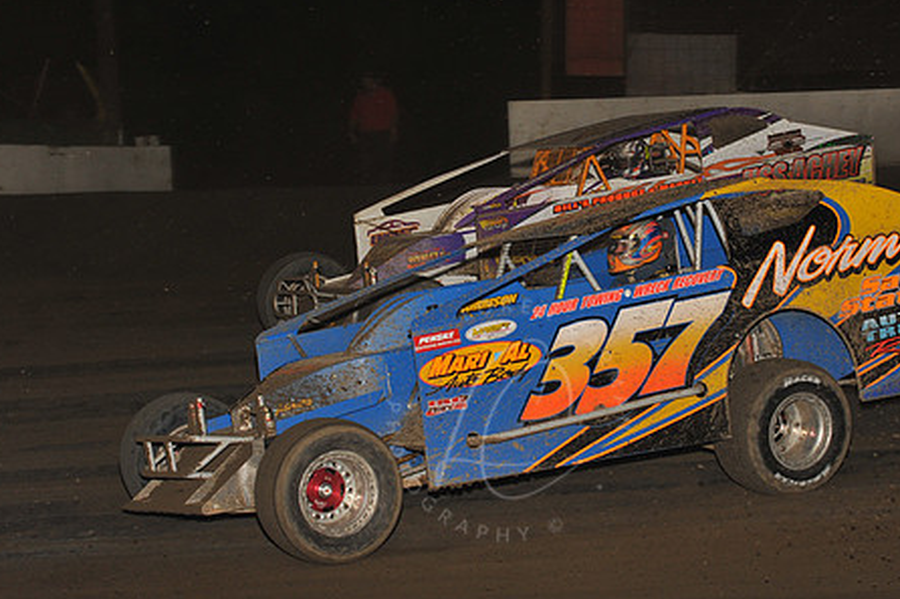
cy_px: 234
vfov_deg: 13.1
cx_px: 507
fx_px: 2599
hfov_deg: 19.6
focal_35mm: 104
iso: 800
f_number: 7.1
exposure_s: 1/320
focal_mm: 80
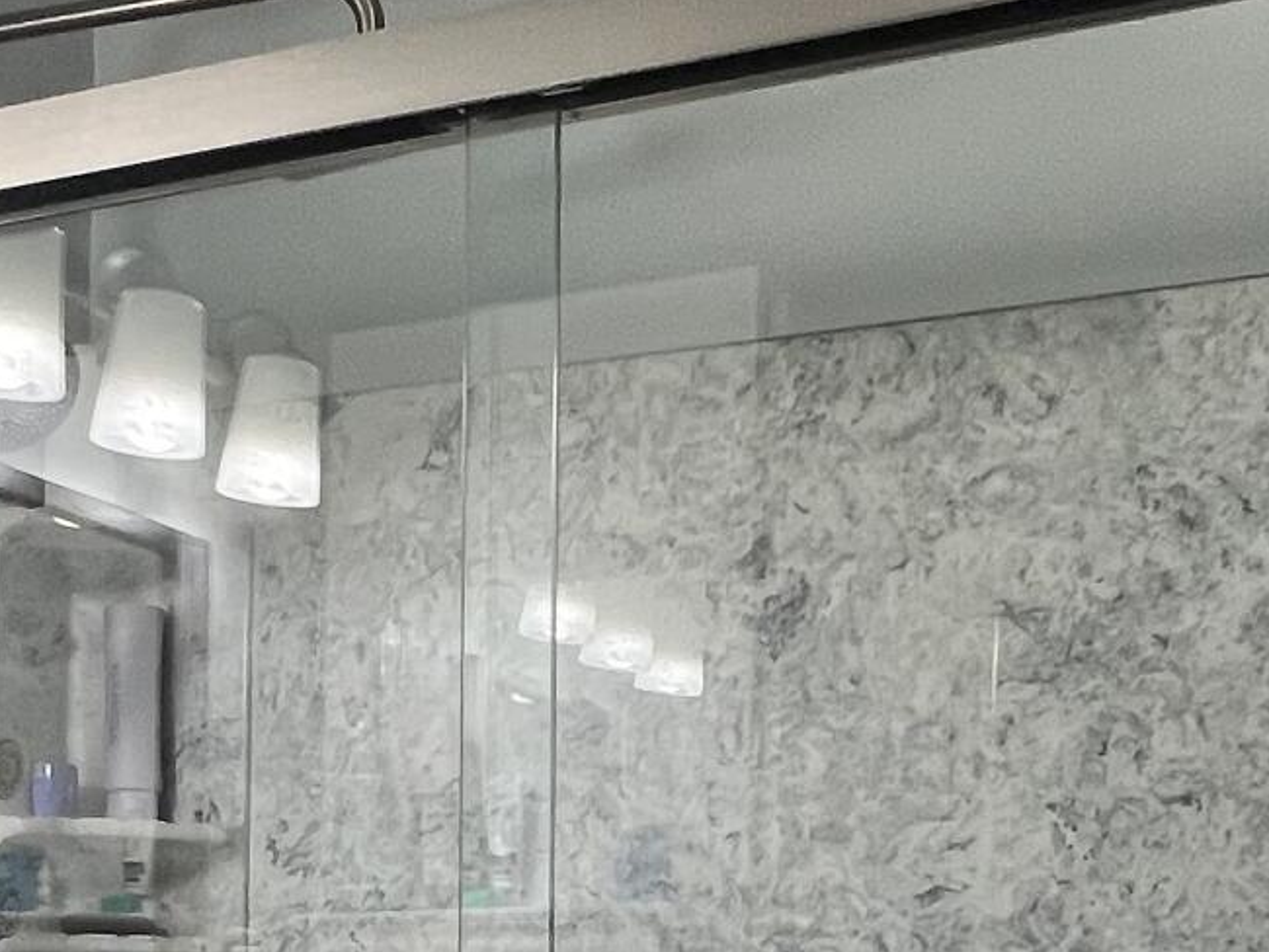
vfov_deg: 22.9
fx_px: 2200
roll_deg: -0.2
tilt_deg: -2.0
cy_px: 1059
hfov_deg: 31.6
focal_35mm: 60
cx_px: 328
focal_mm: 1.57
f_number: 1.8
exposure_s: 1/120
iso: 100
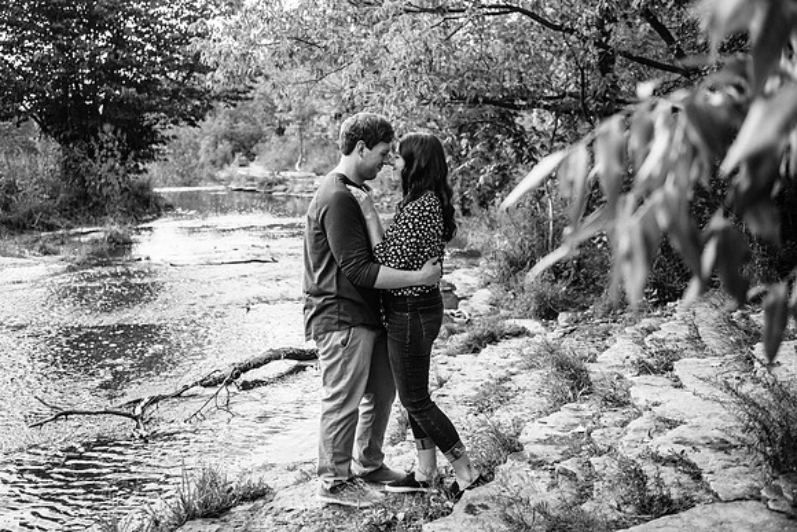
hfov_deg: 45.0
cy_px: 229
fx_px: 959
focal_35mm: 43
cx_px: 348
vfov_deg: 31.0
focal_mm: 38
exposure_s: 1/500
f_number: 2.8
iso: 320
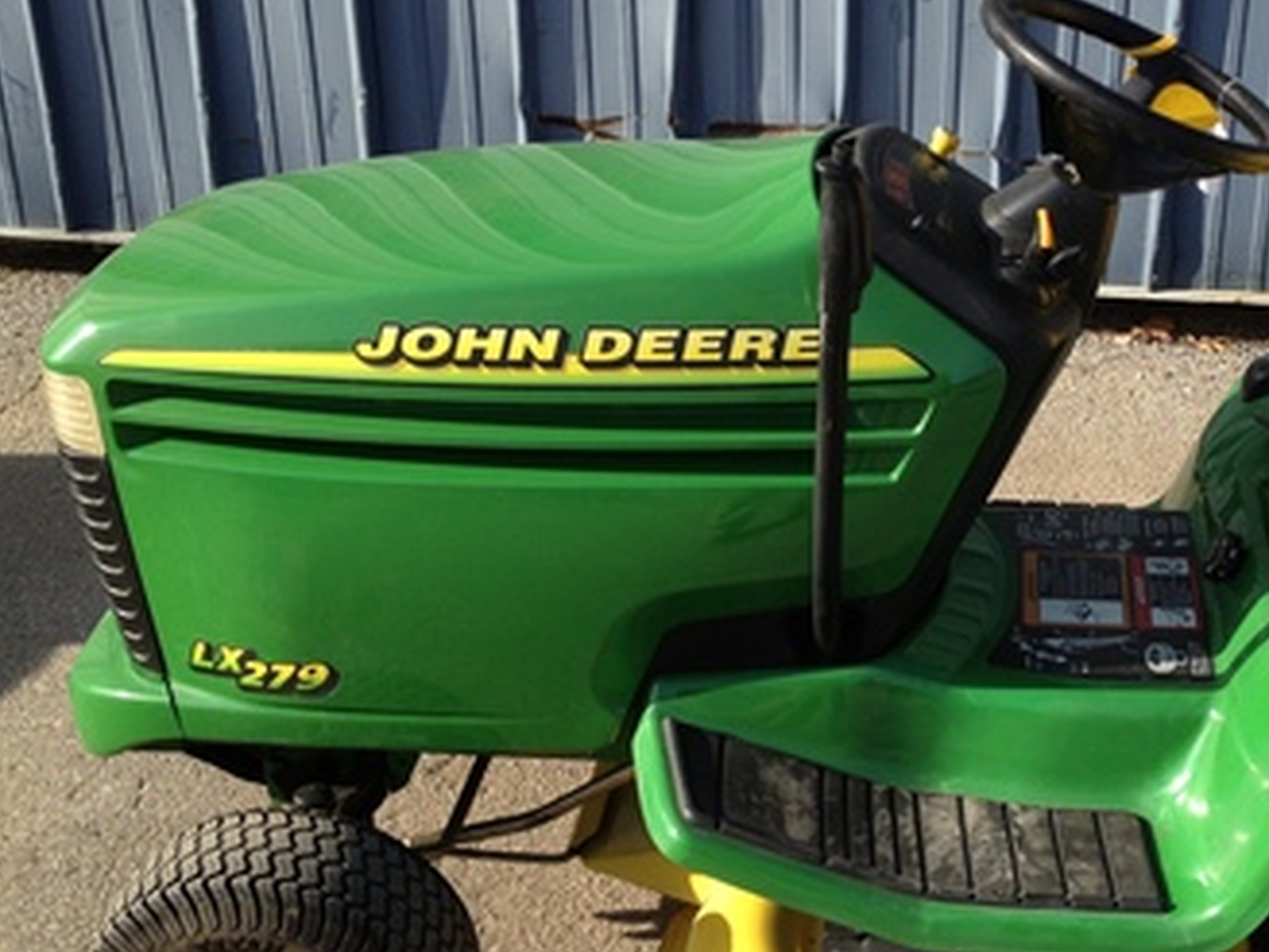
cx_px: 967
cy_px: 546
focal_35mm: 58
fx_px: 2126
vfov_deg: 25.2
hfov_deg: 32.5
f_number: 2.4
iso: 50
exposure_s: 1/778
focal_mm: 4.28
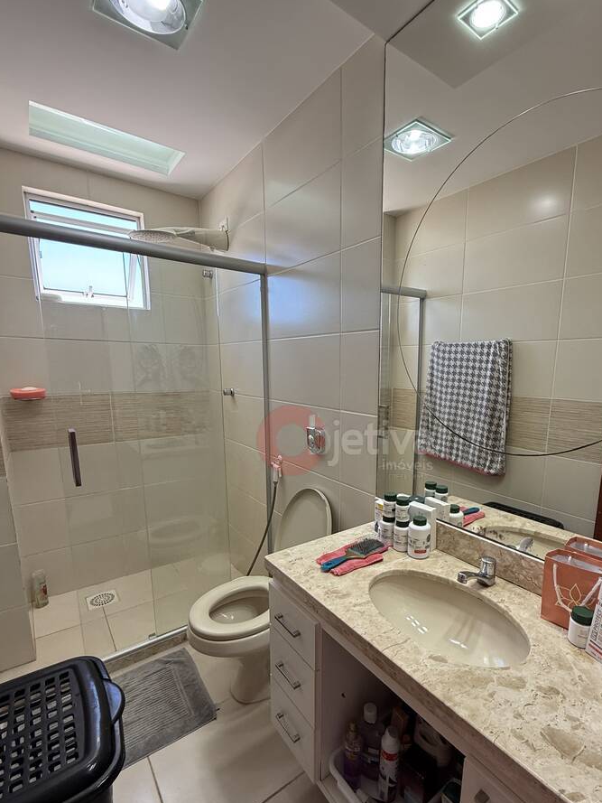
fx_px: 394
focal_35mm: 17
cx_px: 344
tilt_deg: -8.1
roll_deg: -1.5
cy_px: 443
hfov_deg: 74.3
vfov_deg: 90.7
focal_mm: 2.22
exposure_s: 1/120
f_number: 2.2
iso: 100
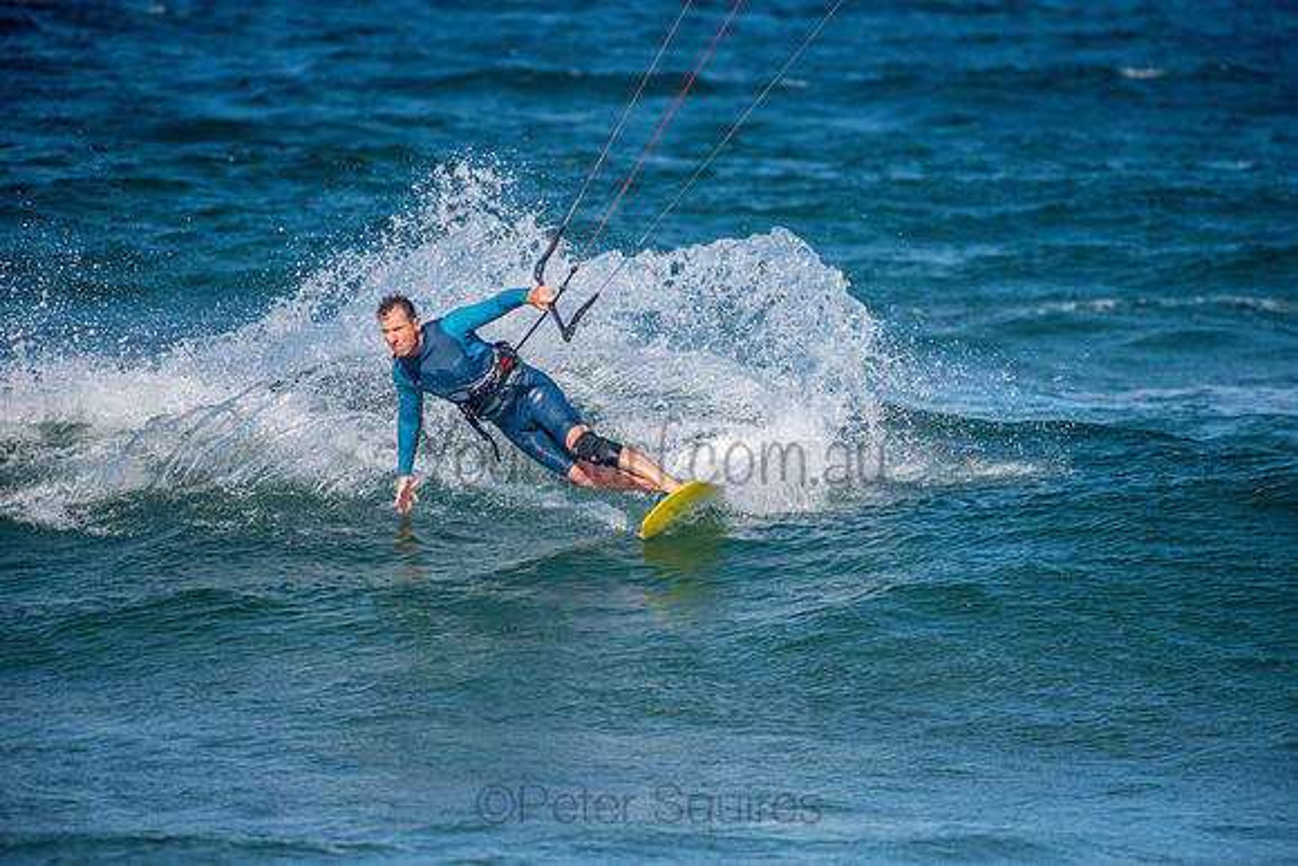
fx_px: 18031
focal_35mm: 500
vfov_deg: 2.8
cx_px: 649
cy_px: 433
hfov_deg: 4.1
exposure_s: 1/4000
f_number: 5.6
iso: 220
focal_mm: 500
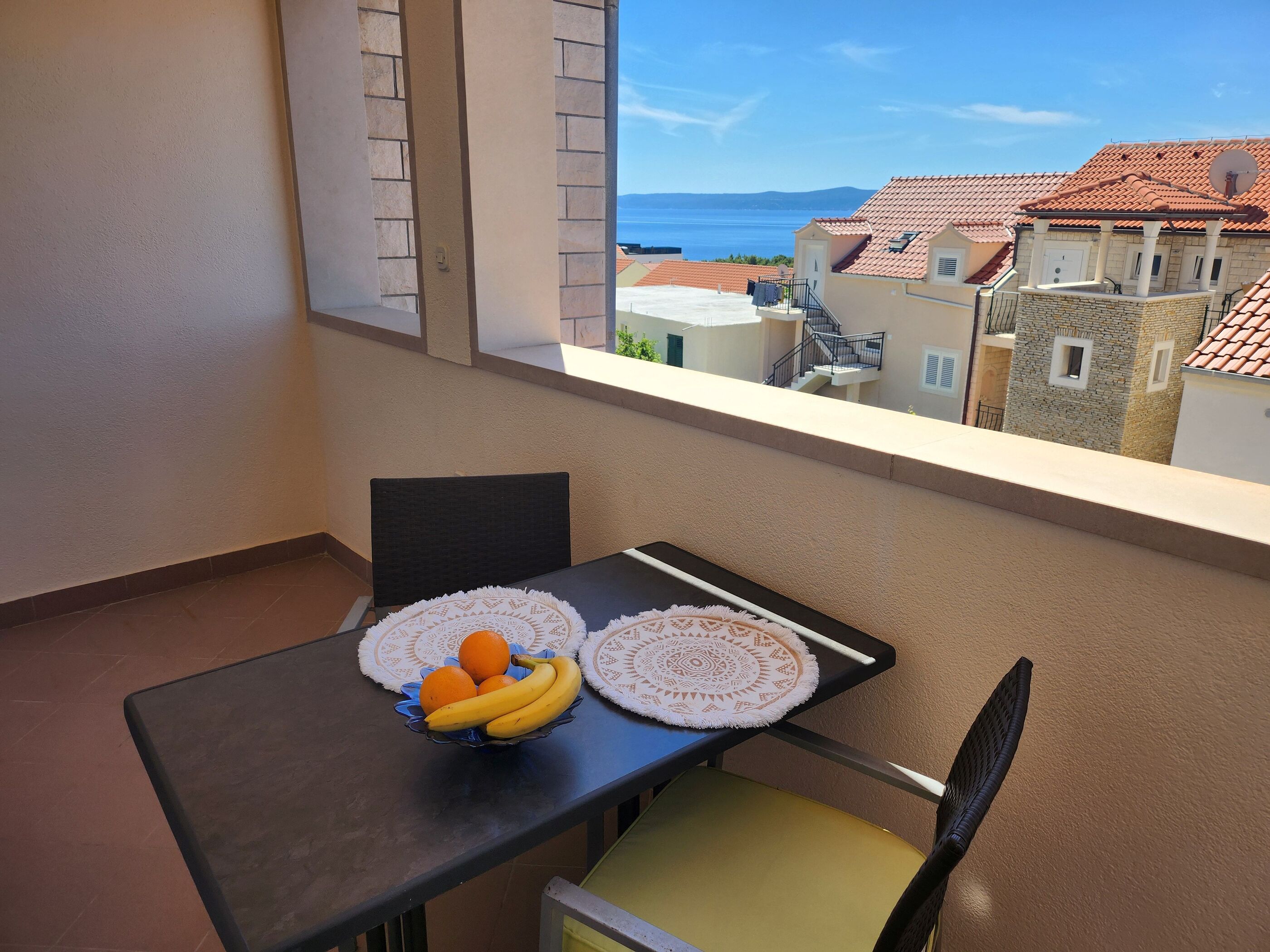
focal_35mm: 24
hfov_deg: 71.6
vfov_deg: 56.8
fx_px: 881
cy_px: 476
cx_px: 635
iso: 50
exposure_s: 1/2010
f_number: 1.8
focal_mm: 5
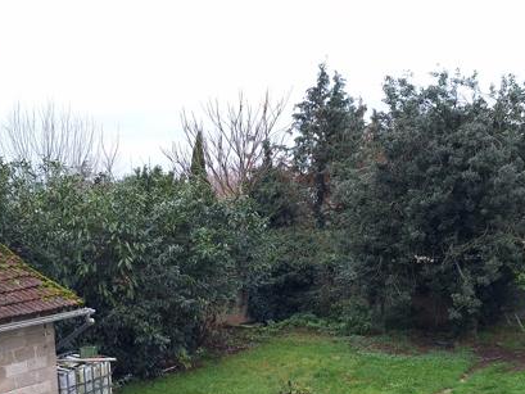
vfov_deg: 31.0
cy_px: 341
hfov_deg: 41.4
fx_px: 683
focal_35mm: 45
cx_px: 166
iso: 40
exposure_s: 1/149
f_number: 1.8
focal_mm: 5.54
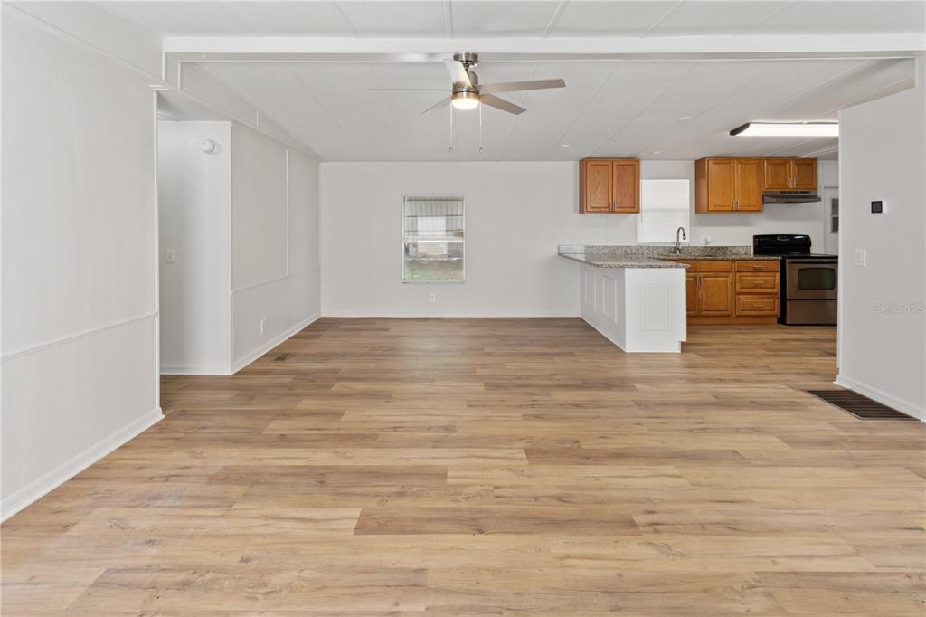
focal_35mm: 15
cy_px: 308
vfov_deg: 77.3
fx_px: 386
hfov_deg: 100.4
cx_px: 463
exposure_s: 1/8
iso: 500
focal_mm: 10
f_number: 10
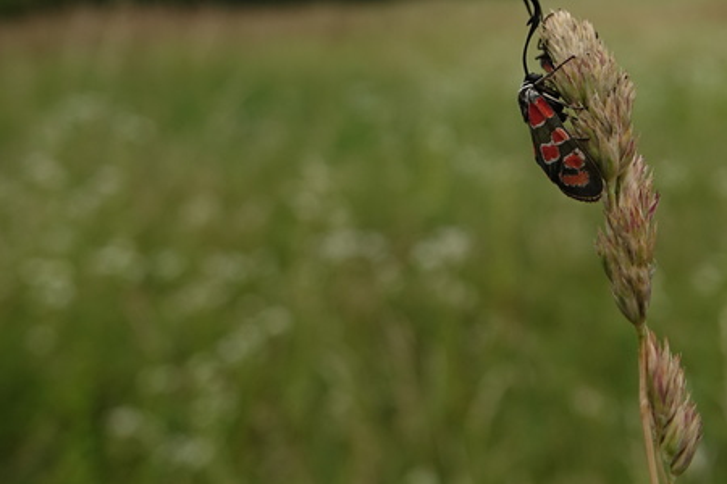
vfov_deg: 20.7
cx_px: 562
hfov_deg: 30.8
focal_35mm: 64
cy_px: 26
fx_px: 1292
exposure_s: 1/250
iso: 100
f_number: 3.5
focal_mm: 11.03
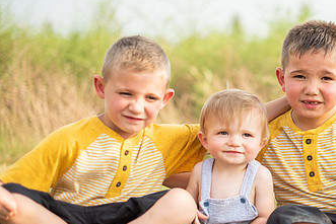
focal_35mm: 89
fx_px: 831
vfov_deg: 15.4
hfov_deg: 22.6
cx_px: 263
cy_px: 143
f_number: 1.8
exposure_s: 1/2500
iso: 100
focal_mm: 50
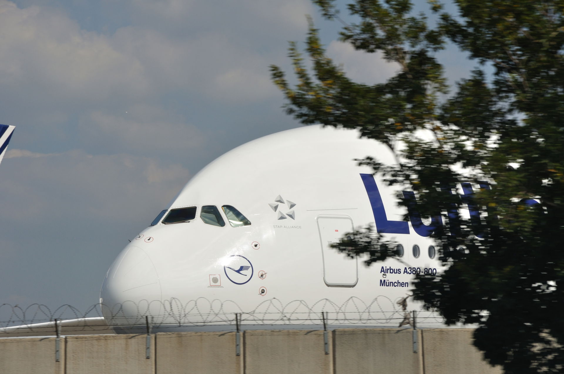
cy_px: 187
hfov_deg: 14.0
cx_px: 282
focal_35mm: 147
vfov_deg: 9.3
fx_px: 2300
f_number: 11
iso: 200
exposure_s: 1/500
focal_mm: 98
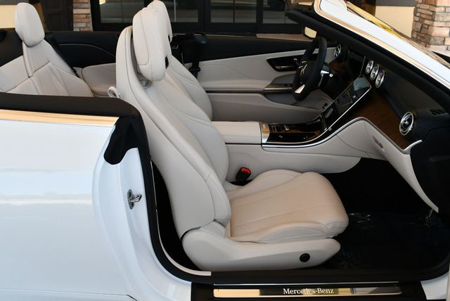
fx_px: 450
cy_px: 150
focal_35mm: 36
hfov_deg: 53.1
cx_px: 225
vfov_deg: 36.9
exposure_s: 1/250
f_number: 5.6
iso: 360
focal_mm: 18
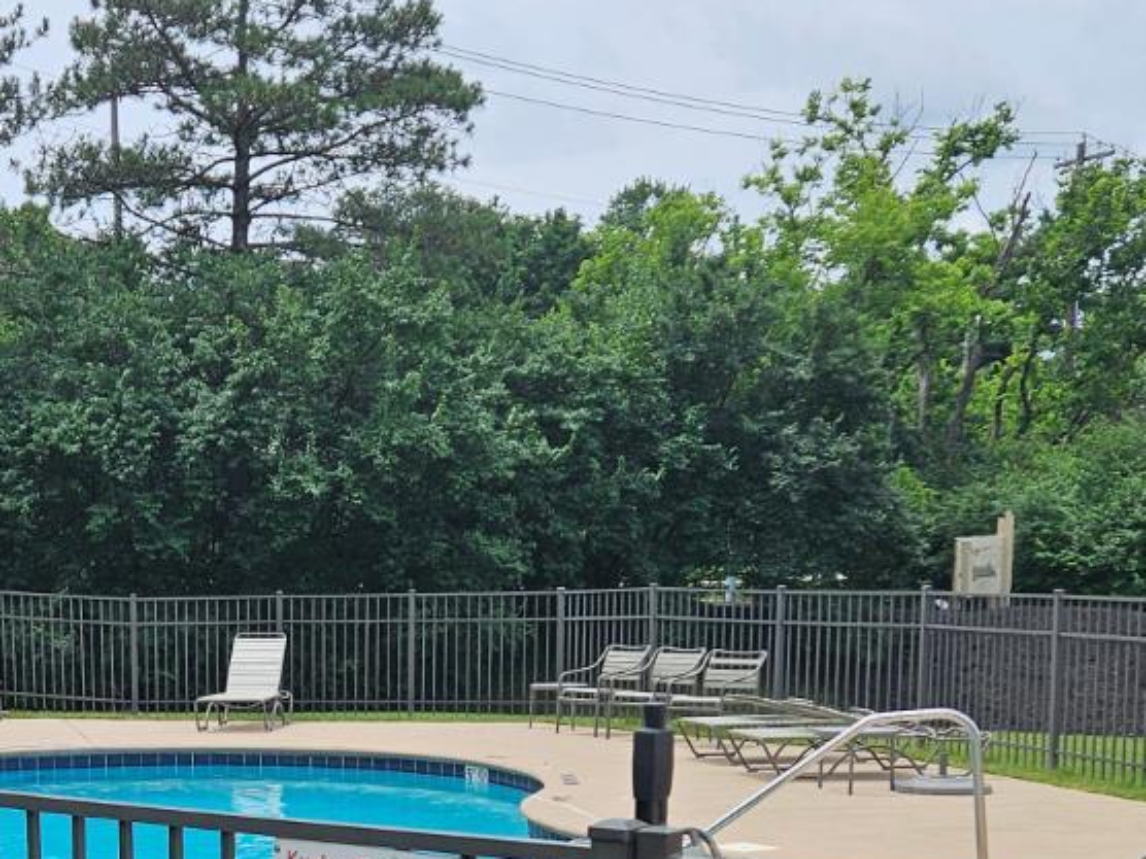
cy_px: 856
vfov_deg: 22.7
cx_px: 194
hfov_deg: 30.3
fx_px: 2053
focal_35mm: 62
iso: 25
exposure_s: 1/2346
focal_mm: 5.4
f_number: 1.8
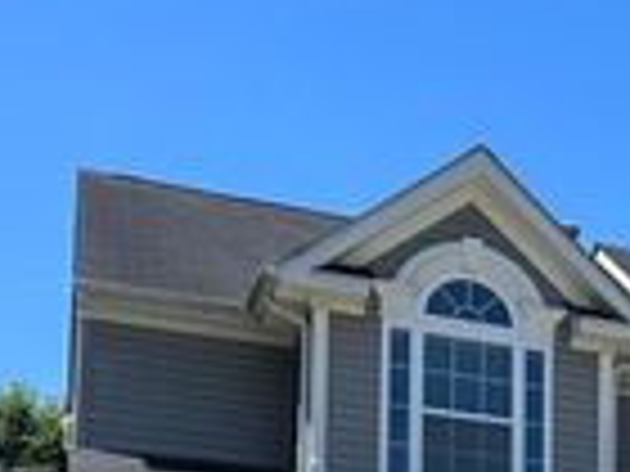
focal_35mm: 86
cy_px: 708
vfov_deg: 15.8
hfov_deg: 19.6
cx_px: 968
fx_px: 1565
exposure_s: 1/4016
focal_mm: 6.86
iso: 80
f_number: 1.78
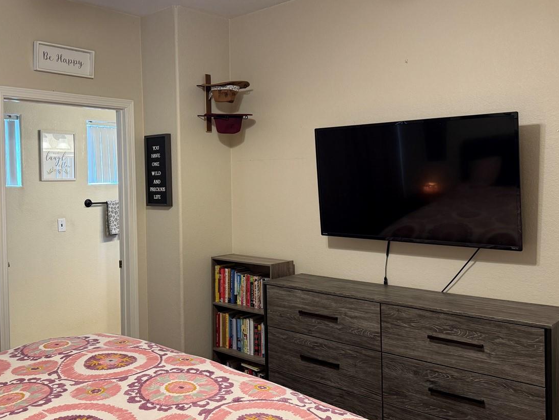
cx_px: 229
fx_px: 565
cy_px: 189
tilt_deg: -0.3
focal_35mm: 35
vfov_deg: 40.7
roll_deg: +1.5
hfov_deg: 52.3
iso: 200
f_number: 1.78
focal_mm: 6.76
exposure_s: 1/60
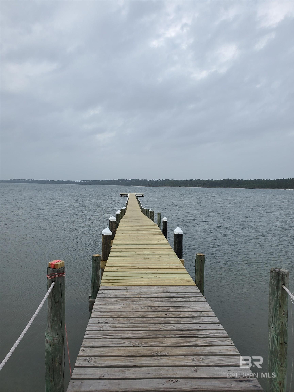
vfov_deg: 67.3
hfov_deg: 53.1
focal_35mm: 26
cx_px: 147
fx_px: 294
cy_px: 196
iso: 50
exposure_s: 1/1756
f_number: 2.4
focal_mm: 4.3
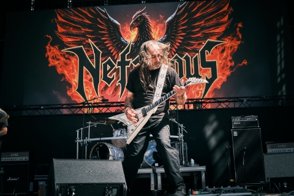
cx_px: 147
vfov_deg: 32.6
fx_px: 335
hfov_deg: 47.4
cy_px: 98
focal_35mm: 41
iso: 125
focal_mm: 27
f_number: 5
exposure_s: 1/400
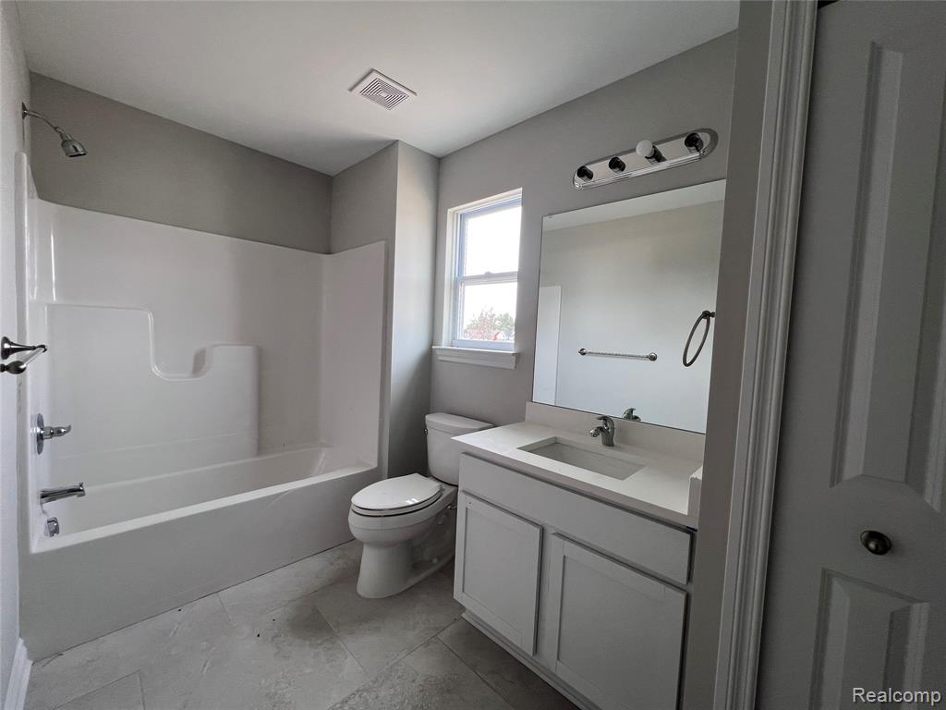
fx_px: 355
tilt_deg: -3.9
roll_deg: -3.2
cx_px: 473
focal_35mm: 13
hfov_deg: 106.2
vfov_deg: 89.9
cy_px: 355
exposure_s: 1/99
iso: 64
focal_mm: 1.57
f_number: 1.8
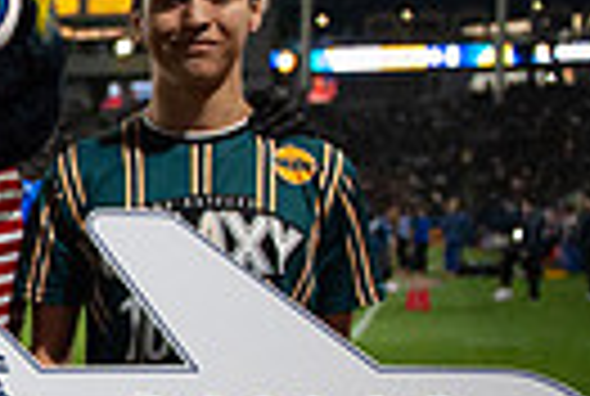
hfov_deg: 16.4
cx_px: -450
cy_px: 414
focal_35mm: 106
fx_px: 1741
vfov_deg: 12.8
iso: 2500
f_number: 2.8
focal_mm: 24
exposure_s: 1/3200
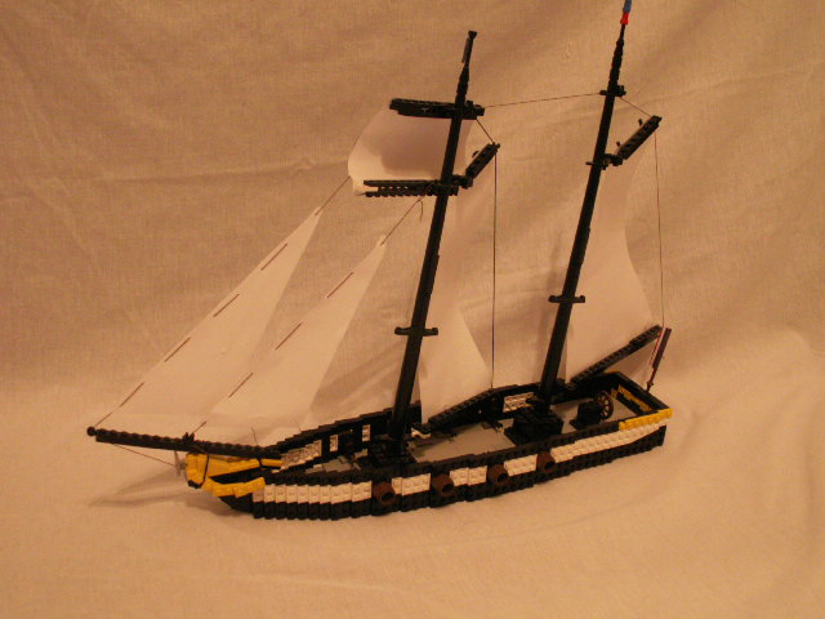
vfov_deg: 40.7
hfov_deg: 52.6
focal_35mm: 35
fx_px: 834
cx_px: 412
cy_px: 310
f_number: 2.8
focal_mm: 5.86
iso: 160
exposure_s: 1/8
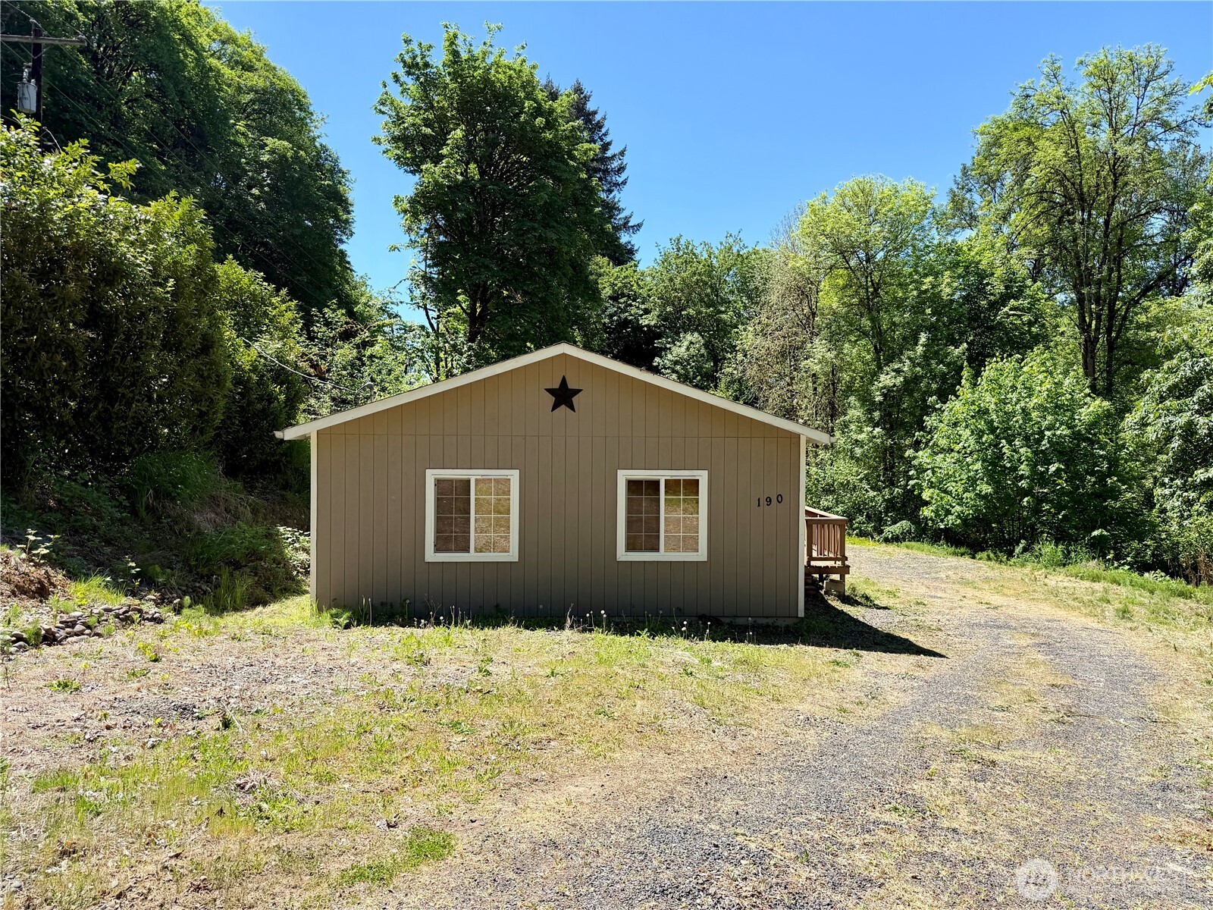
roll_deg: -1.1
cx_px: 606
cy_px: 455
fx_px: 841
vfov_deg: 56.8
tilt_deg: -0.3
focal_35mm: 24
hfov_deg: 71.6
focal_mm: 6.76
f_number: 1.78
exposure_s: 1/2370
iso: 80
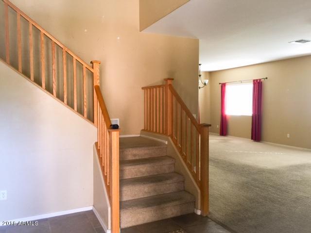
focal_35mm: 29
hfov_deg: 61.7
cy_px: 116
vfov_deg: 48.2
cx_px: 156
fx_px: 261
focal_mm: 4.15
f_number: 2.2
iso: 64
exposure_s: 1/15
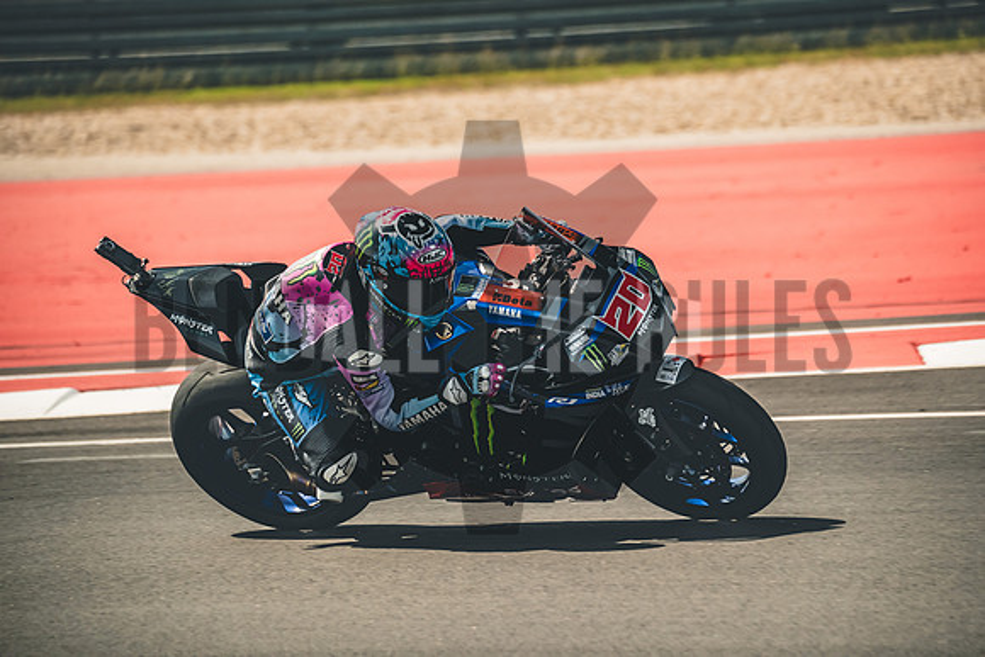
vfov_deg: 4.0
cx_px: 492
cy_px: 328
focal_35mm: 340
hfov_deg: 6.1
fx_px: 9305
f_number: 5
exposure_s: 1/1600
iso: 640
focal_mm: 226.6
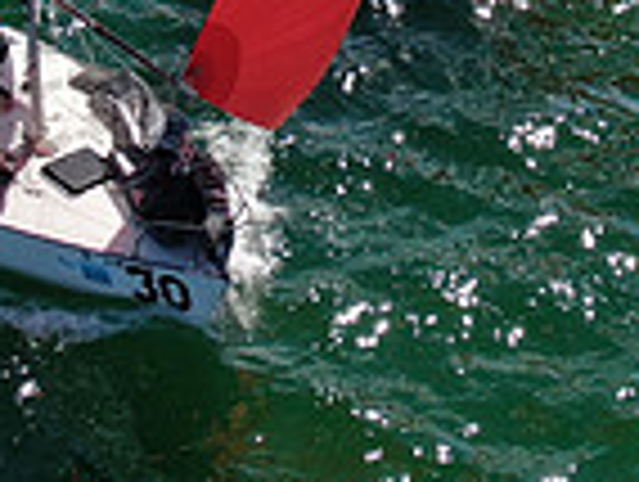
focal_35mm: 196
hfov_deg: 10.1
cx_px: 464
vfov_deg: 7.5
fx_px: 3624
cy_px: -169
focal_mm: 8.6
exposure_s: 1/1000
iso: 100
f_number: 3.8
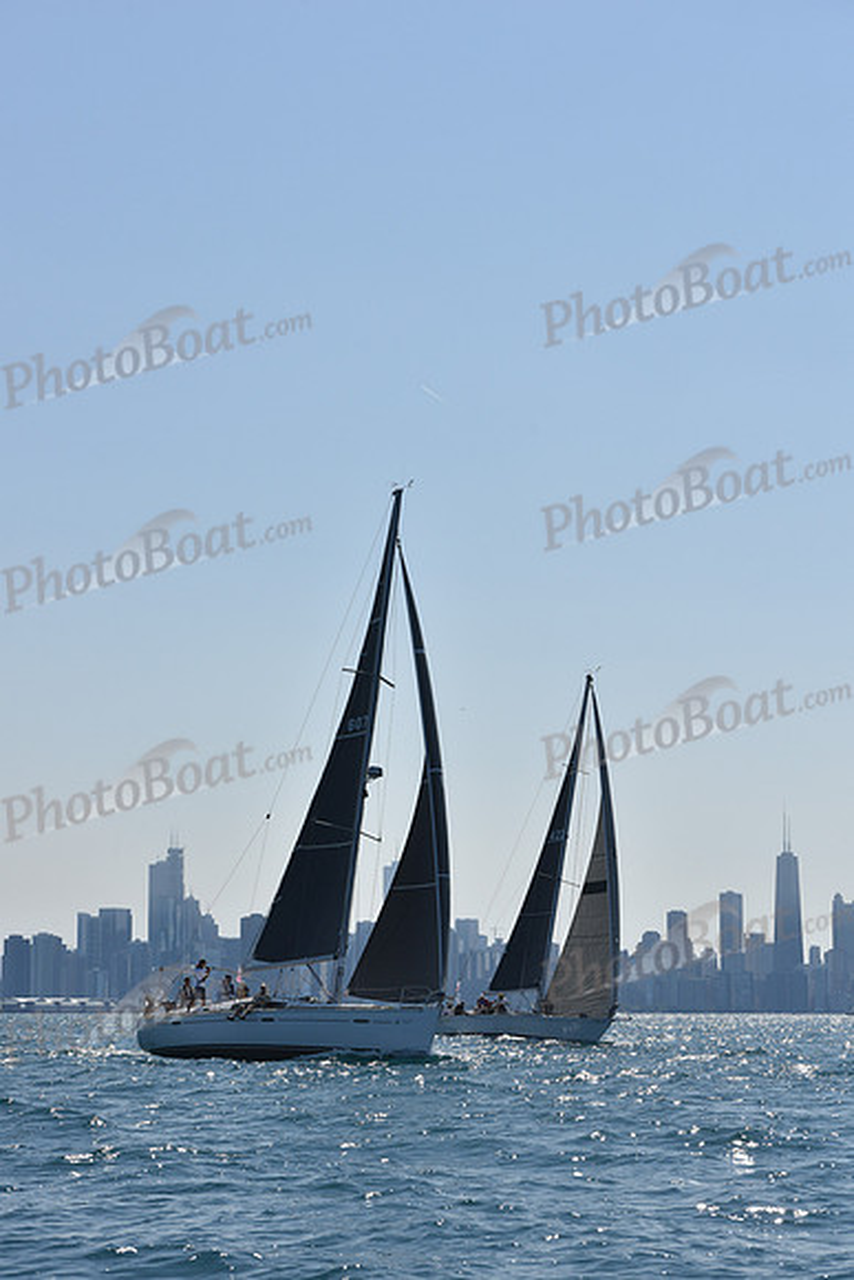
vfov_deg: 24.8
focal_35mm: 82
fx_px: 2916
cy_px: 640
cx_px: 427
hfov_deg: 16.7
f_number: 9
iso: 250
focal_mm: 82
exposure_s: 1/1600
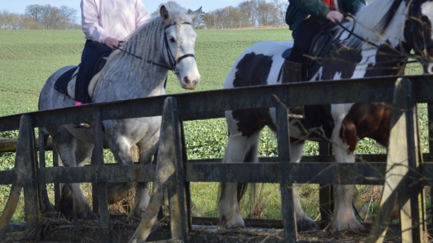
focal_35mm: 116
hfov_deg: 18.5
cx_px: 269
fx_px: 1328
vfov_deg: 10.5
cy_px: 89
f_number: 4.5
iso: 400
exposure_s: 1/1000
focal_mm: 55
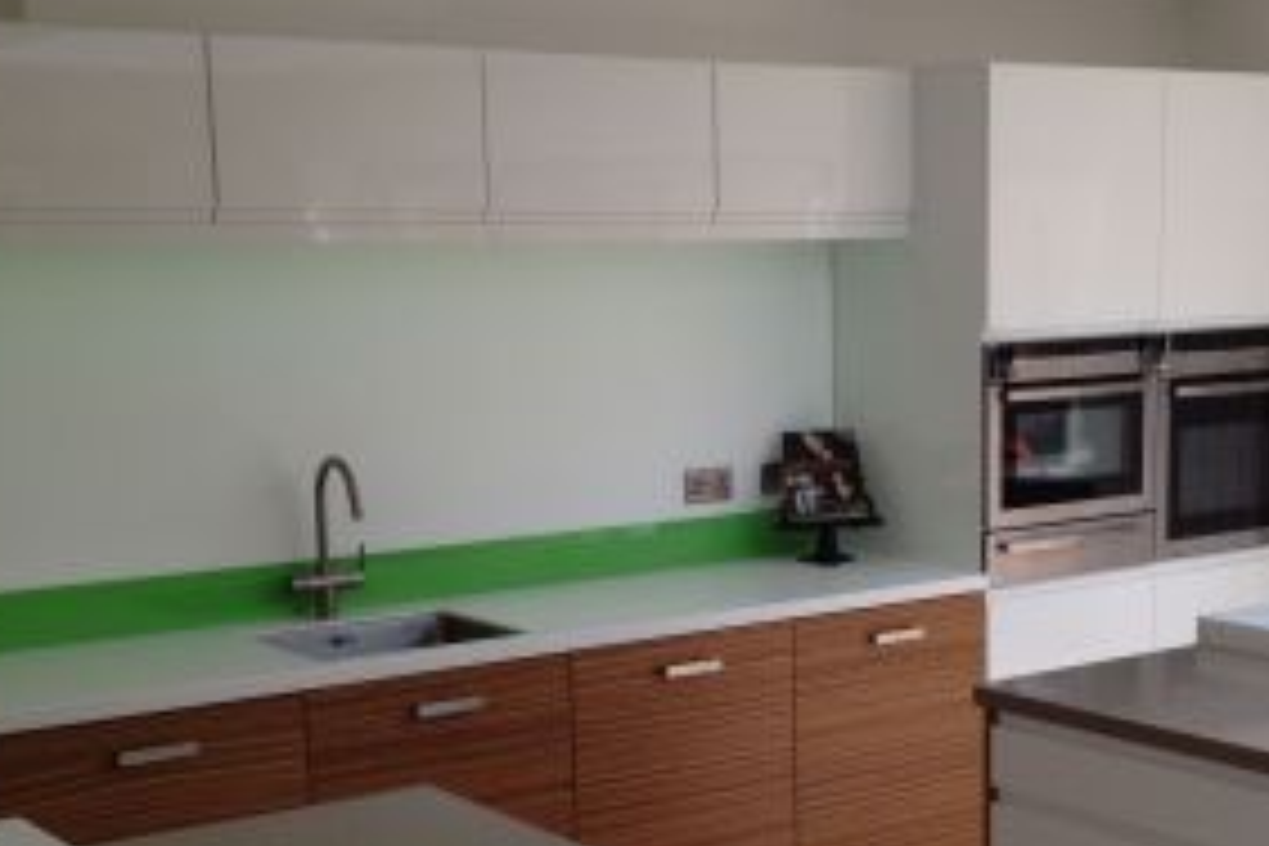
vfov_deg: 20.5
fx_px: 2326
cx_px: 796
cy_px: 630
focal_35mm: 66
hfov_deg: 30.4
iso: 64
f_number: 2.4
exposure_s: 1/124
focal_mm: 4.28
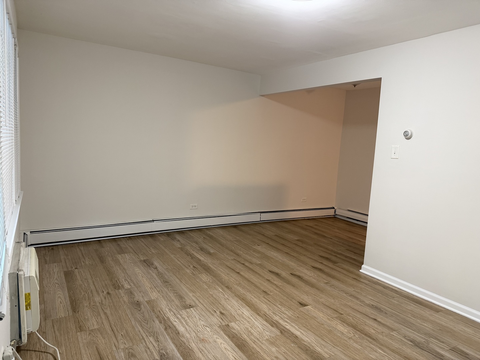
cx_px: 240
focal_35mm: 24
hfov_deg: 71.6
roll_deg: -3.0
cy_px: 180
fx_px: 333
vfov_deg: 56.8
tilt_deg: -6.0
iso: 200
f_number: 1.78
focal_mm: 6.76
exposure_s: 1/60
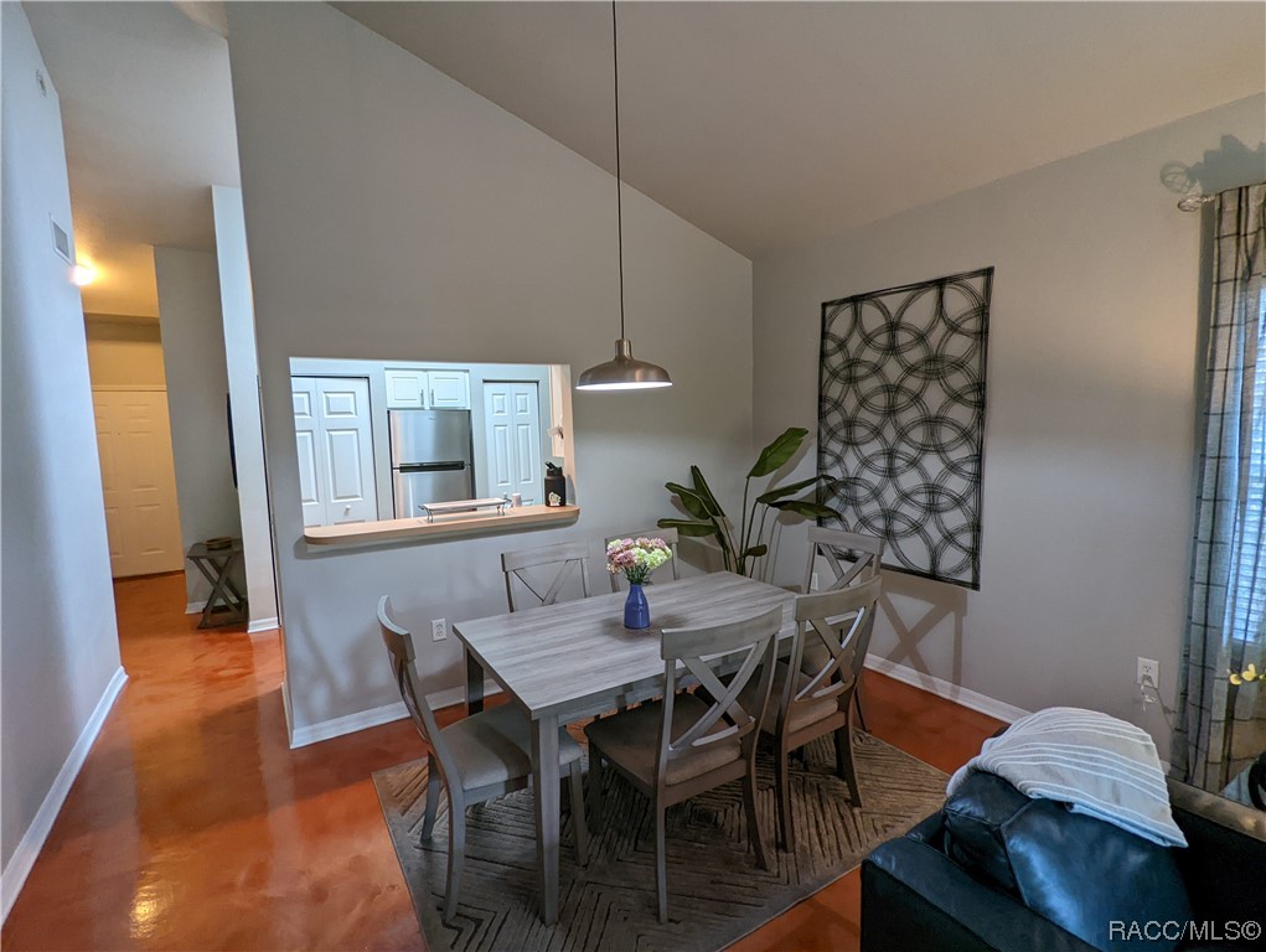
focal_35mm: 16
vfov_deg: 78.2
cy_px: 476
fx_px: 586
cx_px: 633
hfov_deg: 94.4
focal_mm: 2.35
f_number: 2.2
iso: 231
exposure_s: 1/40
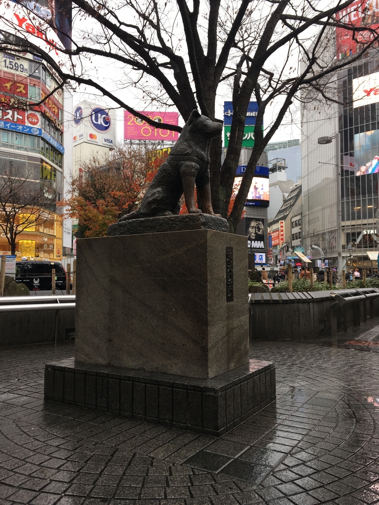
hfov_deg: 48.2
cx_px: 190
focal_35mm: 29
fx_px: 423
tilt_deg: +2.6
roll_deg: +0.5
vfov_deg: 61.7
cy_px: 252
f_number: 2.2
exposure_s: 1/120
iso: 32
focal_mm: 4.15
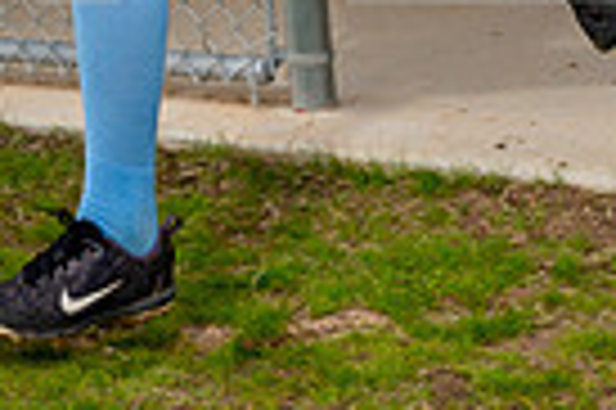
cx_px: -9
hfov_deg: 14.6
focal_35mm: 138
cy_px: -451
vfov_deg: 9.2
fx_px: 2359
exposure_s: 1/250
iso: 80
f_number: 4
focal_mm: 42
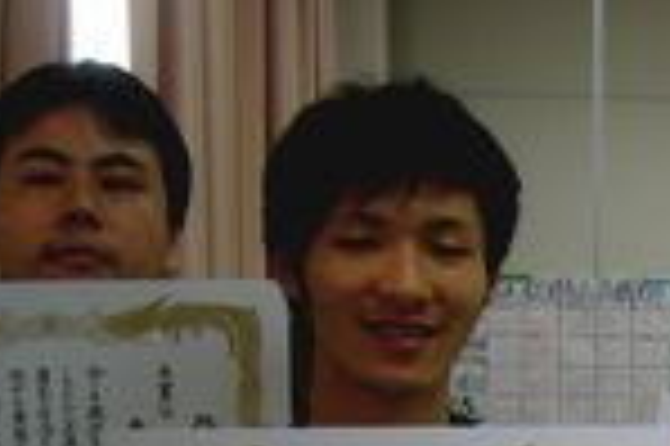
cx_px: 764
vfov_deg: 13.2
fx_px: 1822
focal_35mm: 98
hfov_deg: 19.8
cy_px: 655
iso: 80
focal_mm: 4.6
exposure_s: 1/60
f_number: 2.8
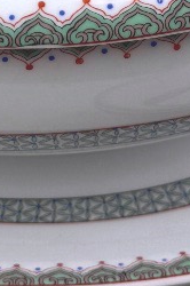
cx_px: 61
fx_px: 953
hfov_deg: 11.4
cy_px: -43
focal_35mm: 120
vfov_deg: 16.5
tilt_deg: -45.9
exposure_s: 1/470
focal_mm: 6.76
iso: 80
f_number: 1.78
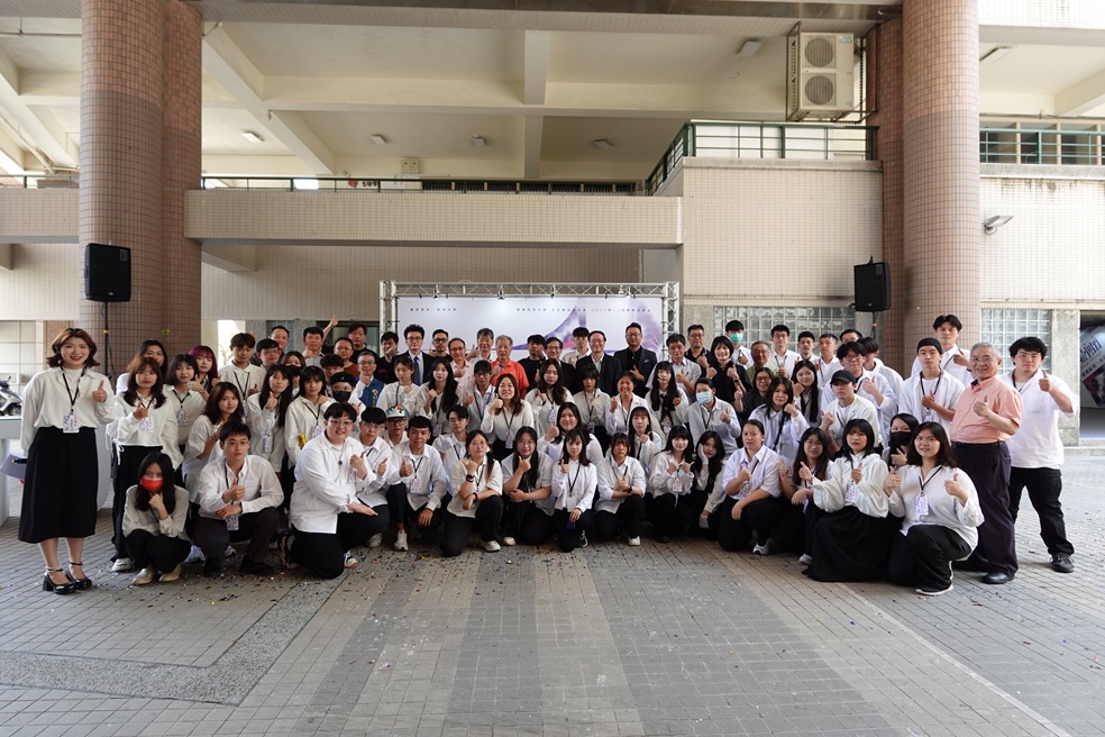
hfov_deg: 84.0
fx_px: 614
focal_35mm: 20
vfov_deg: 61.9
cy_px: 368
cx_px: 552
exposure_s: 1/125
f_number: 2.2
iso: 125
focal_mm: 7.88
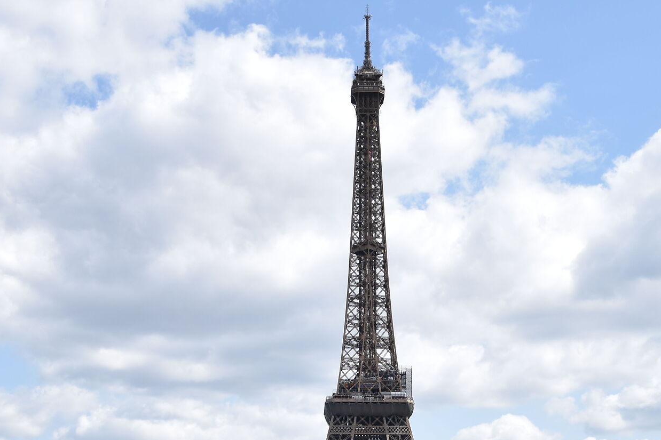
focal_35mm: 64
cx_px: 365
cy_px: 358
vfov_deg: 21.0
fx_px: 1175
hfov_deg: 31.4
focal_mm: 22
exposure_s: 1/800
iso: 100
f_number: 3.8
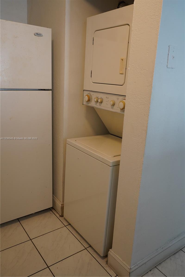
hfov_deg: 46.4
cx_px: 92
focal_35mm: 28
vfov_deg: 65.5
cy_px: 138
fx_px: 216
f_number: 4
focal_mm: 28
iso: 1600
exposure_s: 1/160
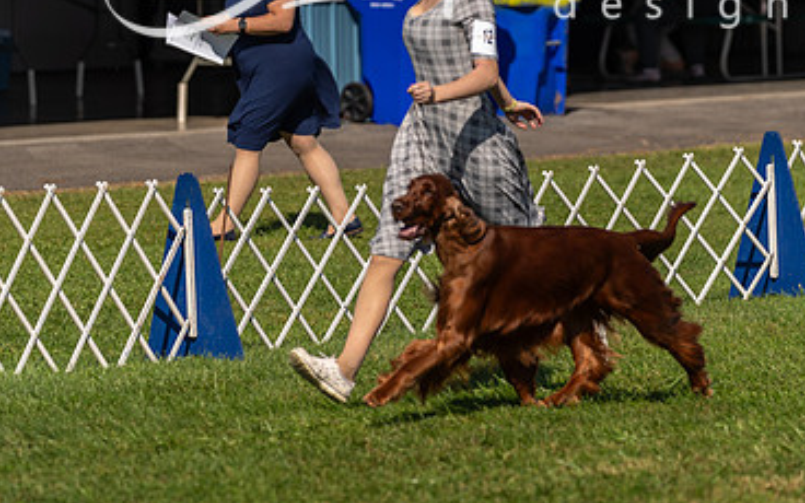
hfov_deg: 7.2
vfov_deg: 4.5
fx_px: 6406
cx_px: 471
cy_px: 83
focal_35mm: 292
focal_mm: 156
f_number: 3.2
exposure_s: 1/3200
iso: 200
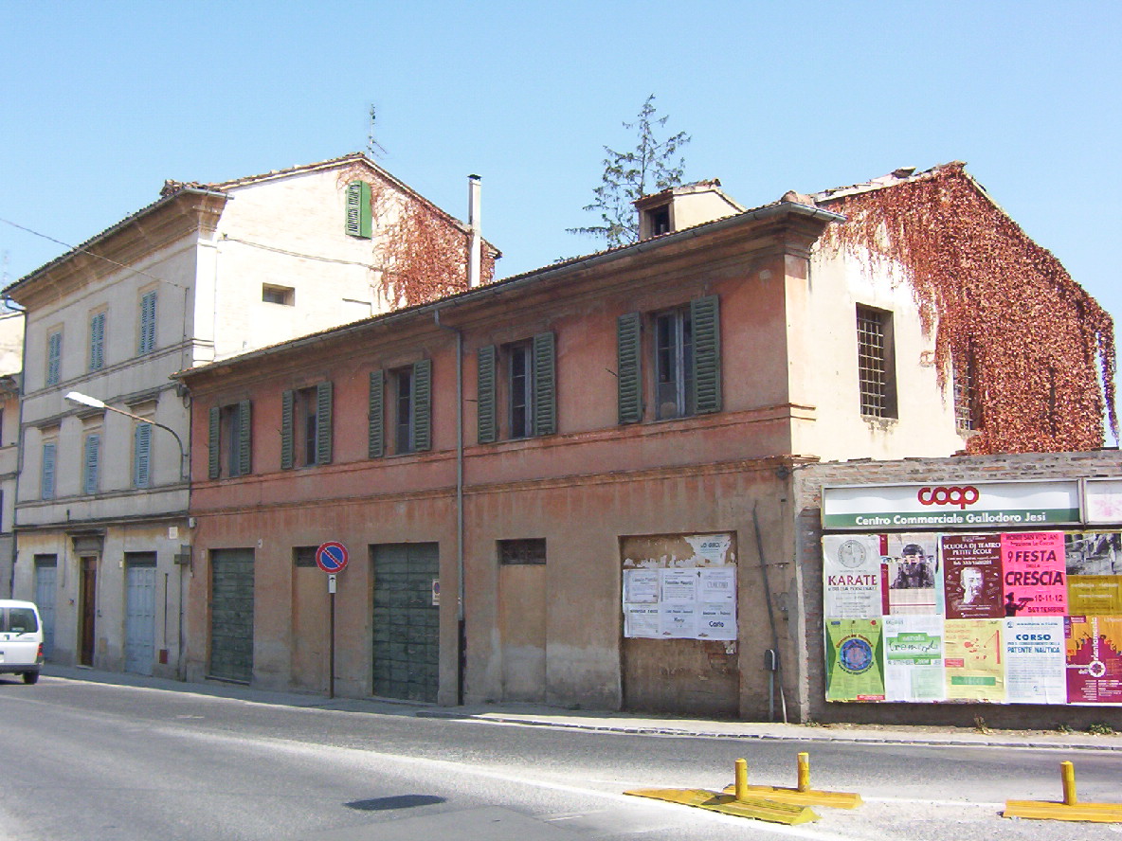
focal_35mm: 36
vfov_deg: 39.7
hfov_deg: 51.4
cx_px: 561
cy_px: 420
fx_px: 1167
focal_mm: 5.54
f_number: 5.24
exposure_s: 1/480
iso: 100
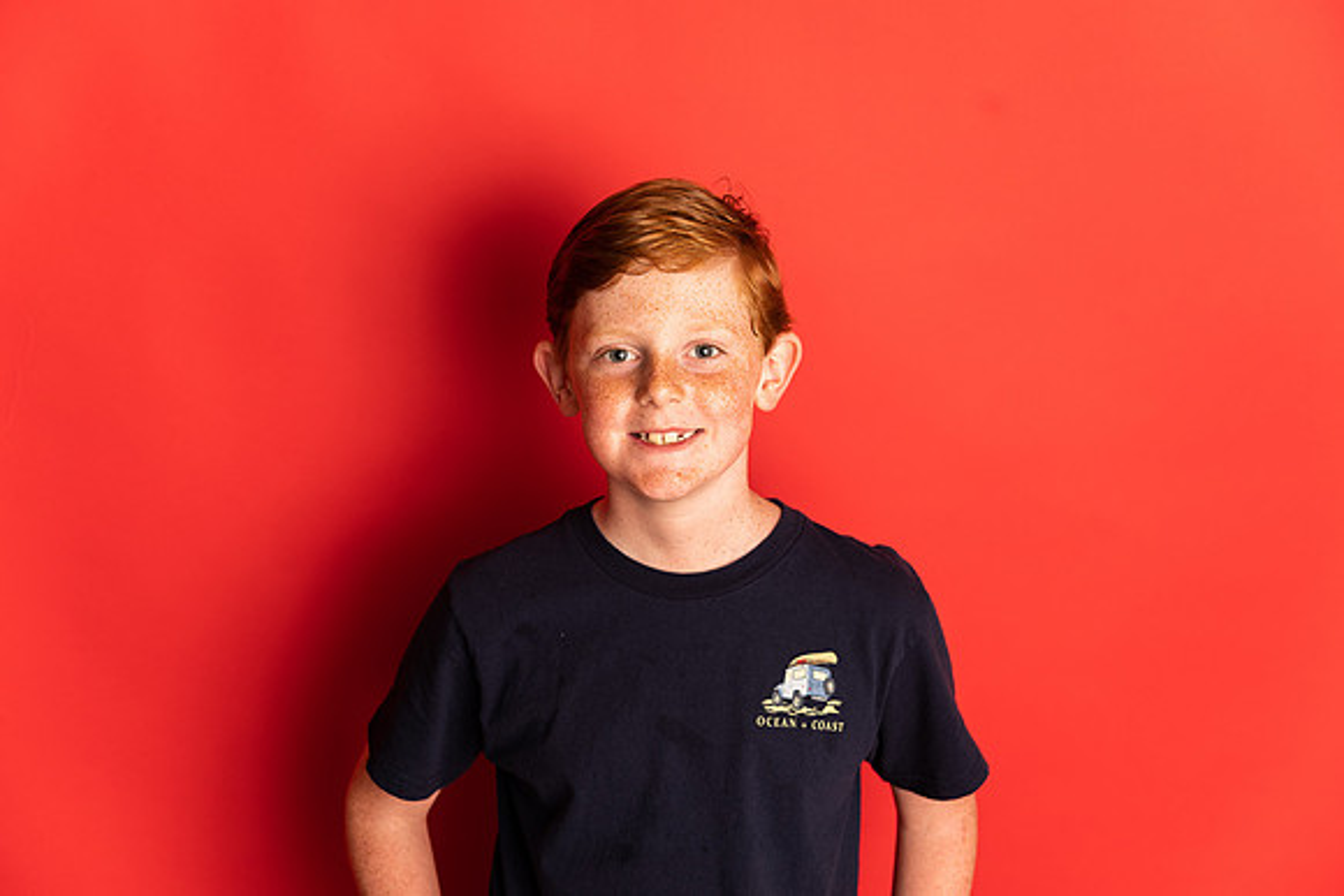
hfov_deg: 39.6
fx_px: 1867
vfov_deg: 27.0
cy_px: 448
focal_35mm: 50
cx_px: 672
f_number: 4
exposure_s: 1/160
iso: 100
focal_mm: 50
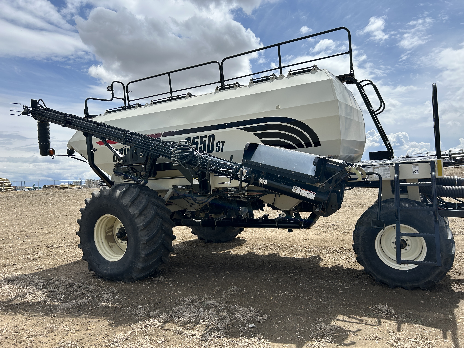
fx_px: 349
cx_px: 232
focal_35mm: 26
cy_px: 174
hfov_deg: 67.3
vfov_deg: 53.1
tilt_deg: +2.4
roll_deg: +1.8
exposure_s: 1/6211
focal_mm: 5.7
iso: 50
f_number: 1.5
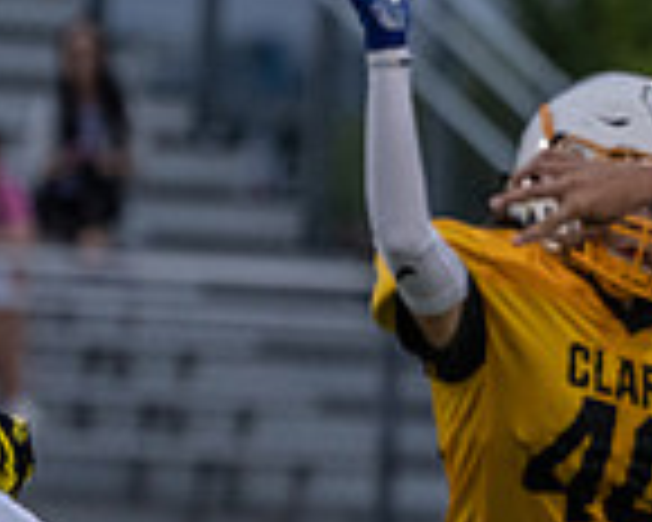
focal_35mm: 1072
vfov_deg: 1.4
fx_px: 20686
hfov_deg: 1.8
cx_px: 980
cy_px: 686
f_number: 5.6
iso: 3200
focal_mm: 274
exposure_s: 1/1000
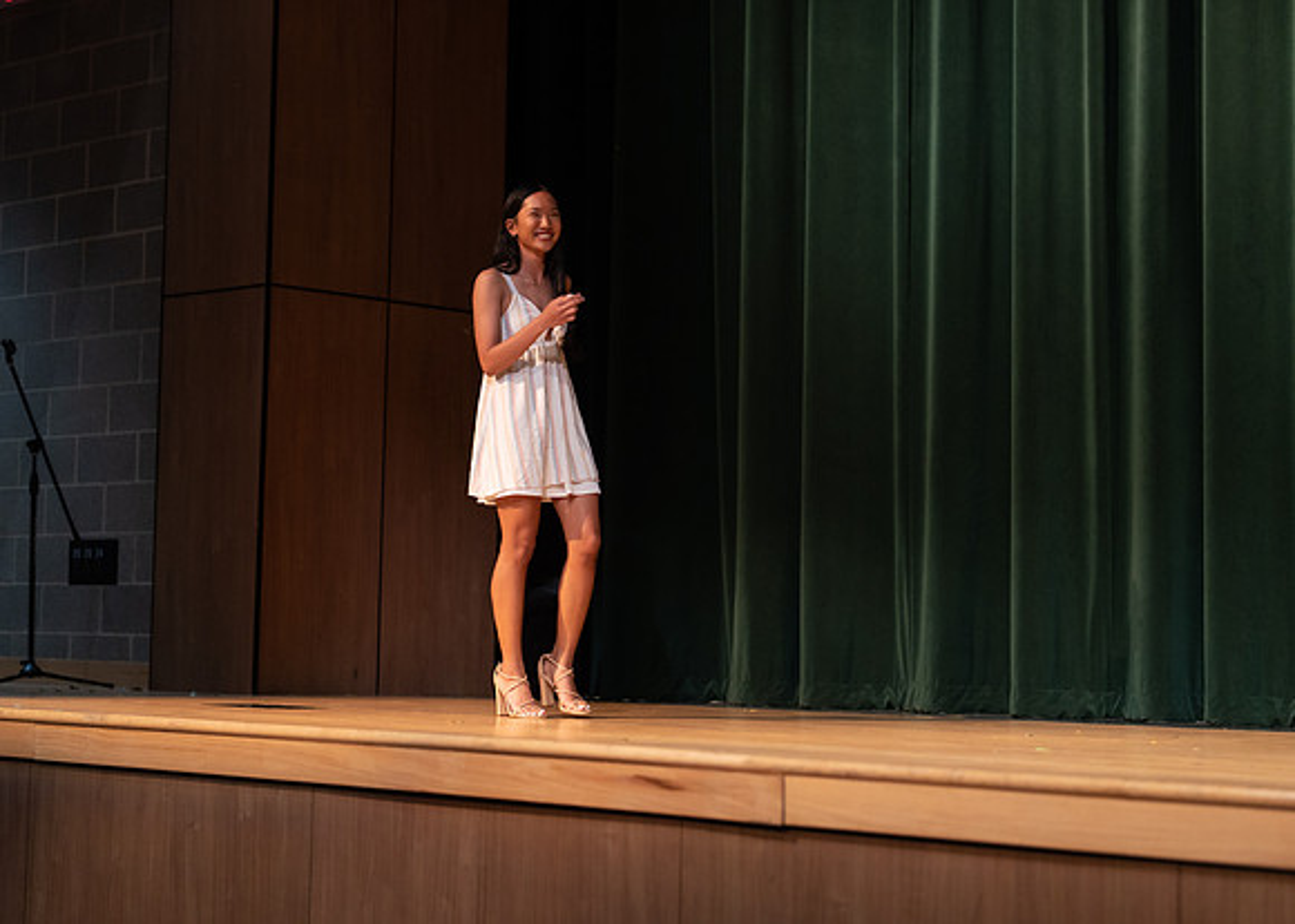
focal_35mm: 73
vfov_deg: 19.6
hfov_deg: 27.2
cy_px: 402
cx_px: 537
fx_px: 2675
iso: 640
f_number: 1.2
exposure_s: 1/320
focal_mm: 50
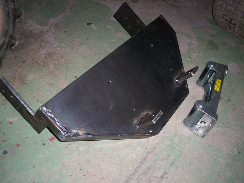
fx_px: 254
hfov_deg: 51.4
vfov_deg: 39.7
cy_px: 92
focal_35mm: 36
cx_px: 122
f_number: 4.5
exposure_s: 1/64
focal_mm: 5.9
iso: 140
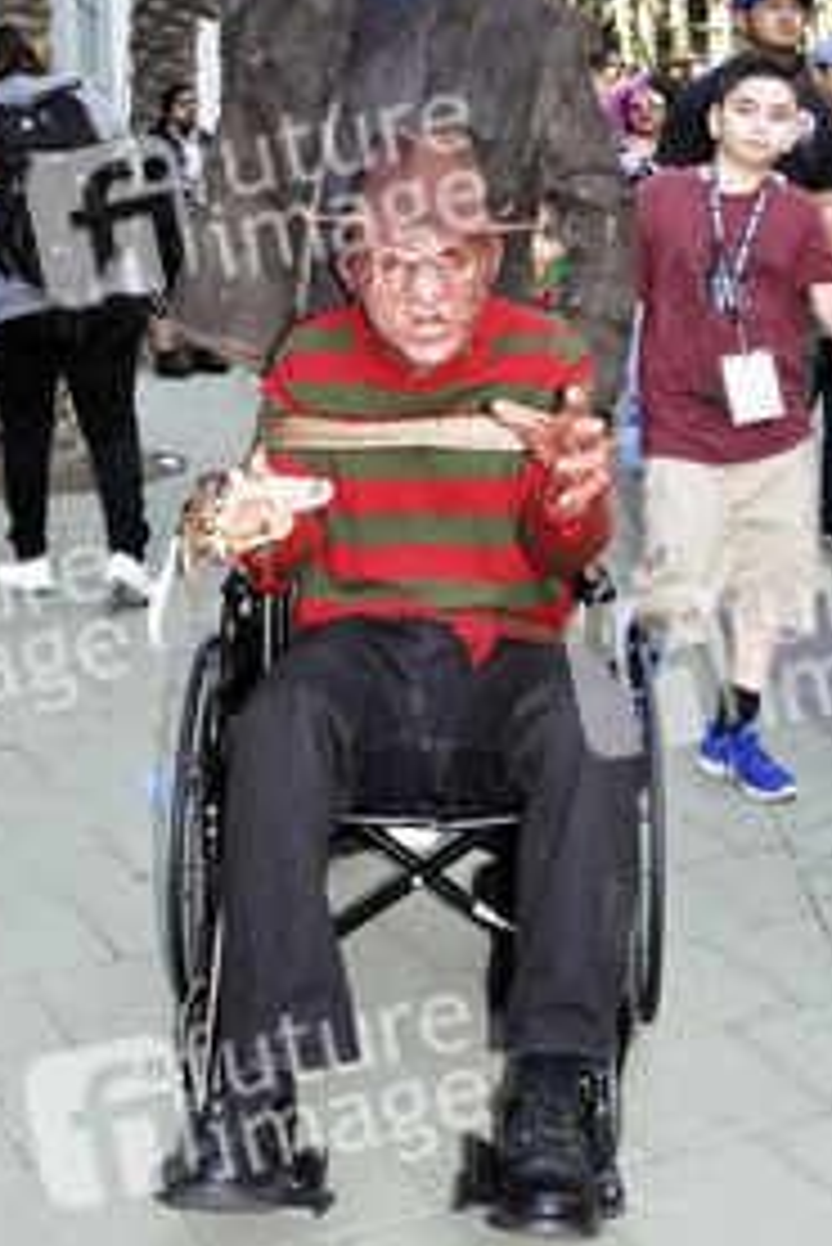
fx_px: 1800
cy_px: 427
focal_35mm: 52
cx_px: 389
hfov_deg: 26.0
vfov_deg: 37.8
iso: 1250
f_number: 6.3
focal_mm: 24
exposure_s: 1/200
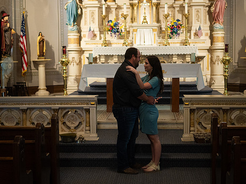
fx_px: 526
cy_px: 102
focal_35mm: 74
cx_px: 121
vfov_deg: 19.9
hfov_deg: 26.3
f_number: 2.8
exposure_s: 1/320
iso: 2000
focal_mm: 60
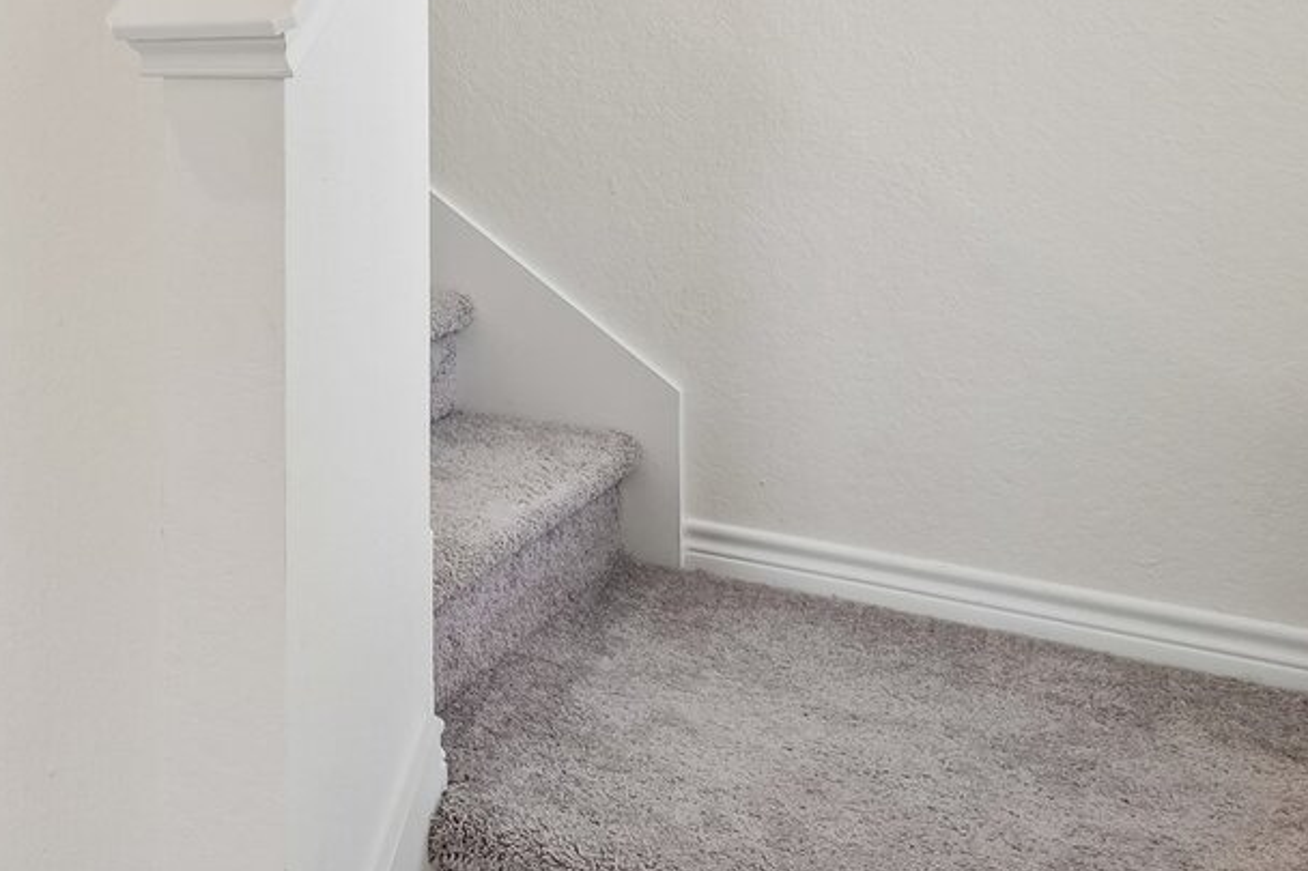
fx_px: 1453
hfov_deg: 38.0
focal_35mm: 40
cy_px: 129
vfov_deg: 32.1
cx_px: -211
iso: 500
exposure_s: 1/50
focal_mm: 15
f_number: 8
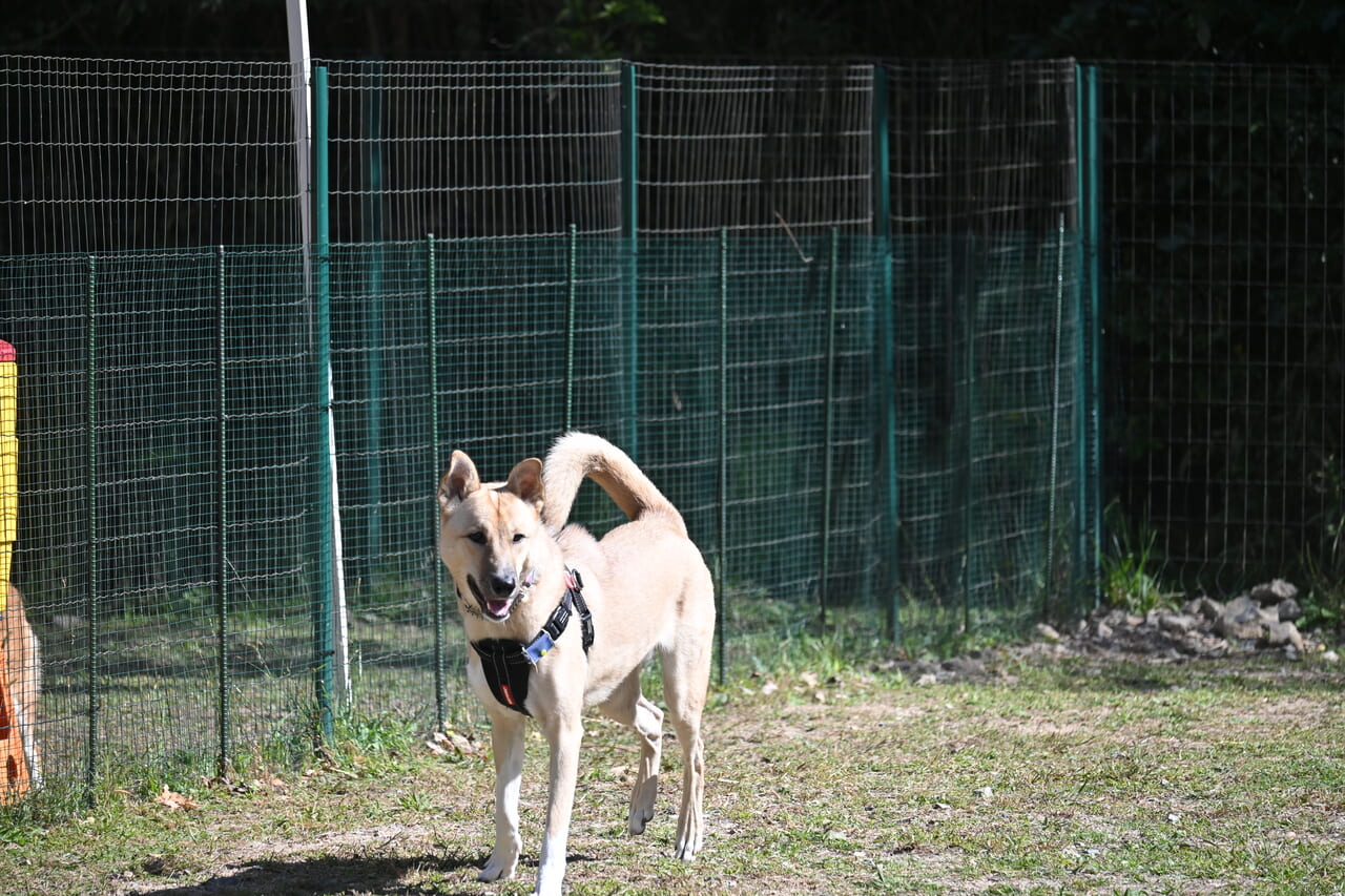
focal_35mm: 225
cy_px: 448
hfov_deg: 9.1
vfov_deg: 6.1
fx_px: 8405
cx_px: 672
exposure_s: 1/1250
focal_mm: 150
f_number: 5.3
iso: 400
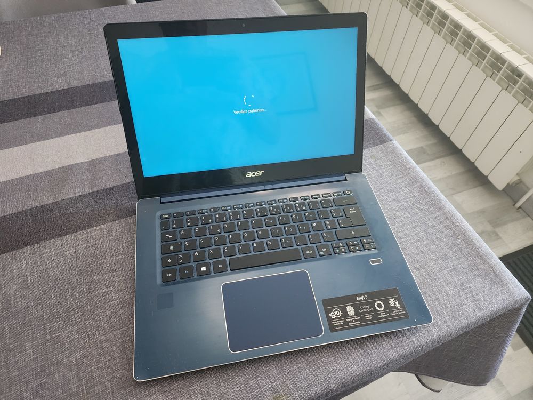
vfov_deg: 58.9
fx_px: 354
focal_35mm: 23
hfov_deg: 73.9
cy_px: 200
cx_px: 266
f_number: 1.8
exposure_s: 1/40
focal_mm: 6.4
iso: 640
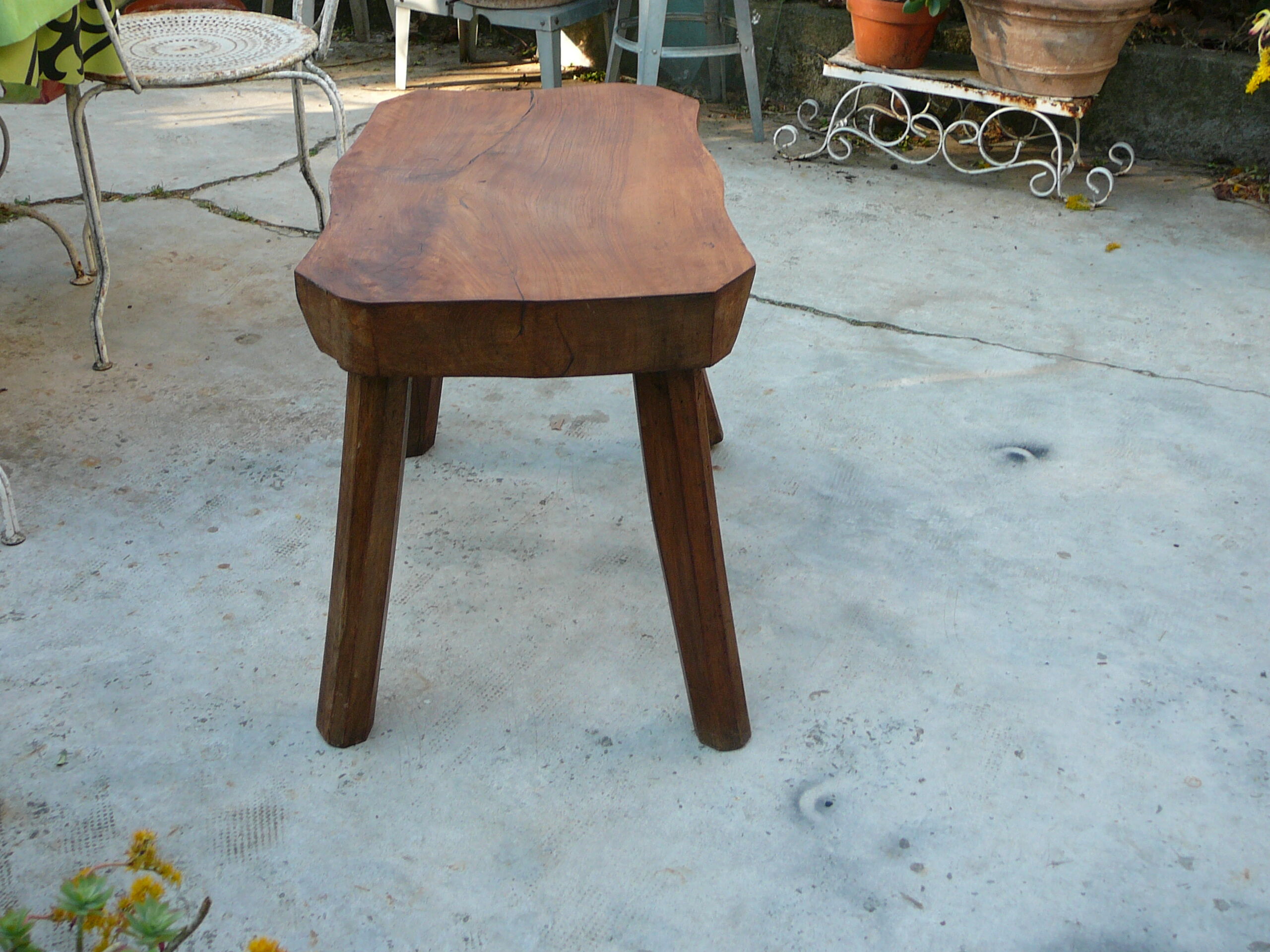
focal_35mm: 43
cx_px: 635
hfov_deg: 43.9
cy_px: 476
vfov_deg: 33.6
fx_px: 1578
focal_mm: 6.4
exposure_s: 1/80
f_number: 3.2
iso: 80
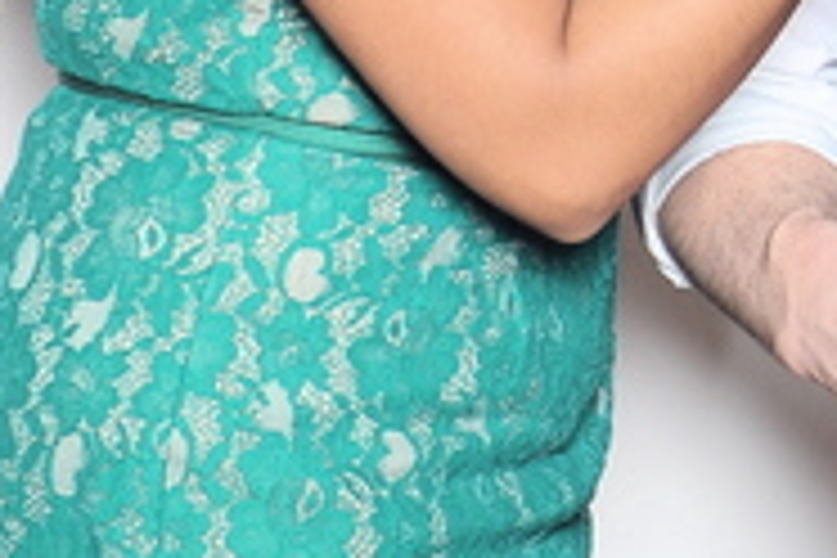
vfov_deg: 5.2
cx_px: 1125
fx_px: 5998
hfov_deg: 7.9
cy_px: -632
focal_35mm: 258
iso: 500
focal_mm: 48
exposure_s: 1/200
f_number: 10
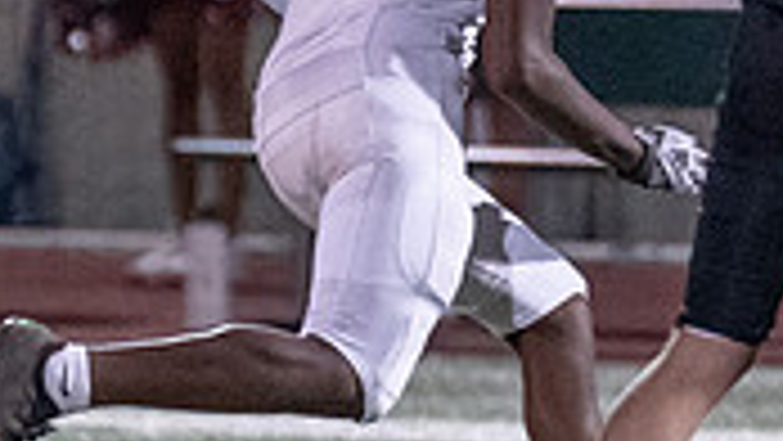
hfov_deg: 1.3
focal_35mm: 1686
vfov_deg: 0.7
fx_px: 35016
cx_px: 204
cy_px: -265
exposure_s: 1/1000
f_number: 2.8
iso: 3200
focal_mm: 200
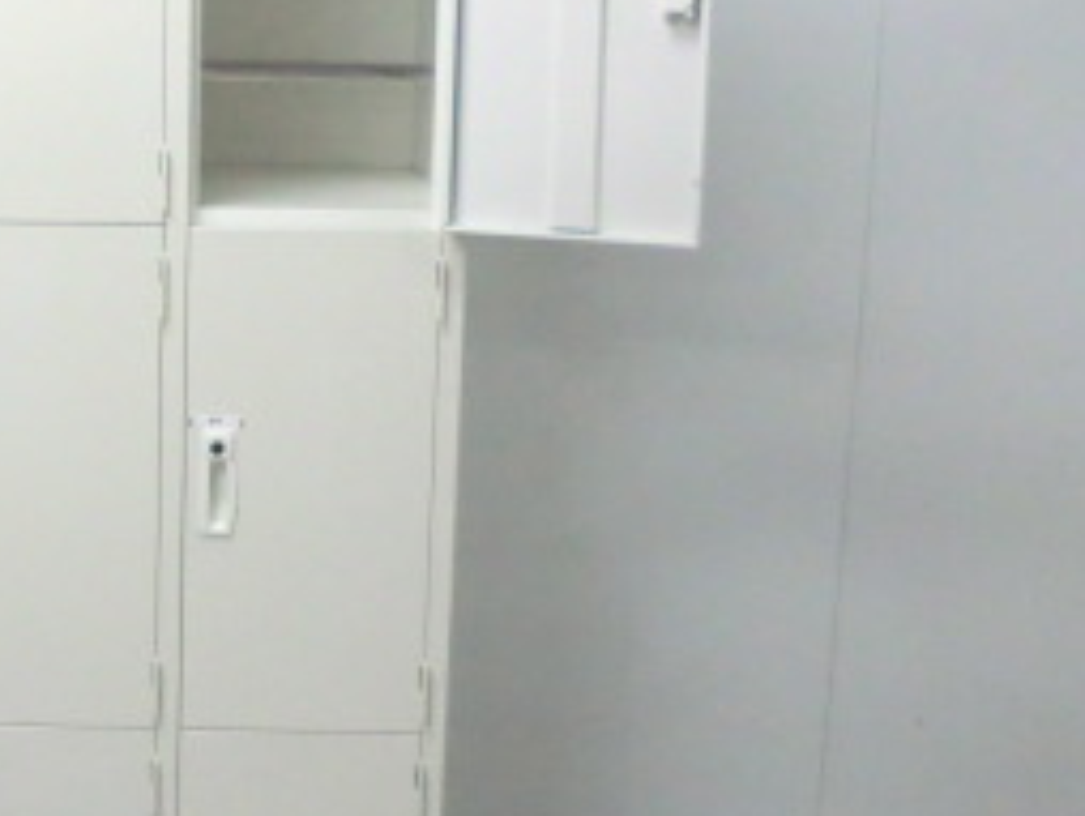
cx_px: 103
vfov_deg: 21.6
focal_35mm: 68
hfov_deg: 27.5
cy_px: 329
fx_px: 2133
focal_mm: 4.9
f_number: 3.2
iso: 500
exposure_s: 1/60
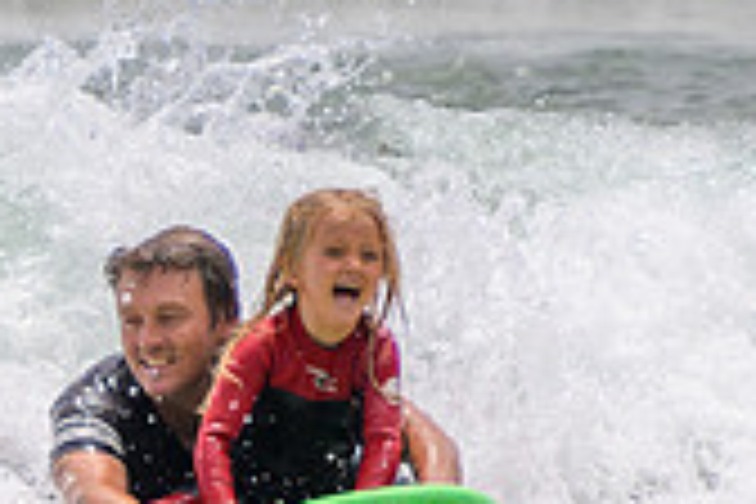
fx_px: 39813
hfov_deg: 1.1
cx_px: -90
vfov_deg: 0.7
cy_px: 554
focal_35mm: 1896
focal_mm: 400
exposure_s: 1/2000
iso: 140
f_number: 5.6
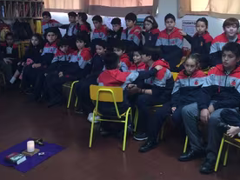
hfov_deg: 44.7
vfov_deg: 34.1
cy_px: 65
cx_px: 138
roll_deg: -1.9
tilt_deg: -10.3
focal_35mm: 42
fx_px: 291
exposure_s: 1/17
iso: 50
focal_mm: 4.15
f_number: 2.2
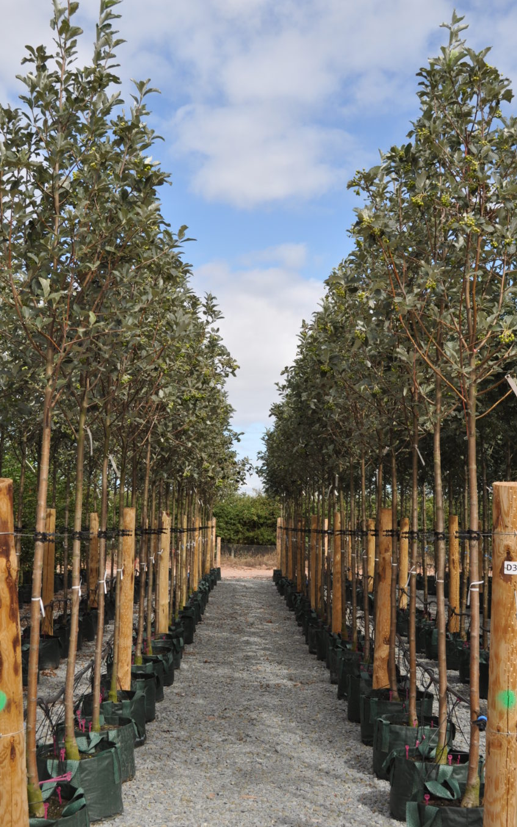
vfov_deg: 44.3
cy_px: 361
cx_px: 258
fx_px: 1014
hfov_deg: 28.6
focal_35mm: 45
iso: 200
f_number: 9
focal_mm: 26
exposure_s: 1/320
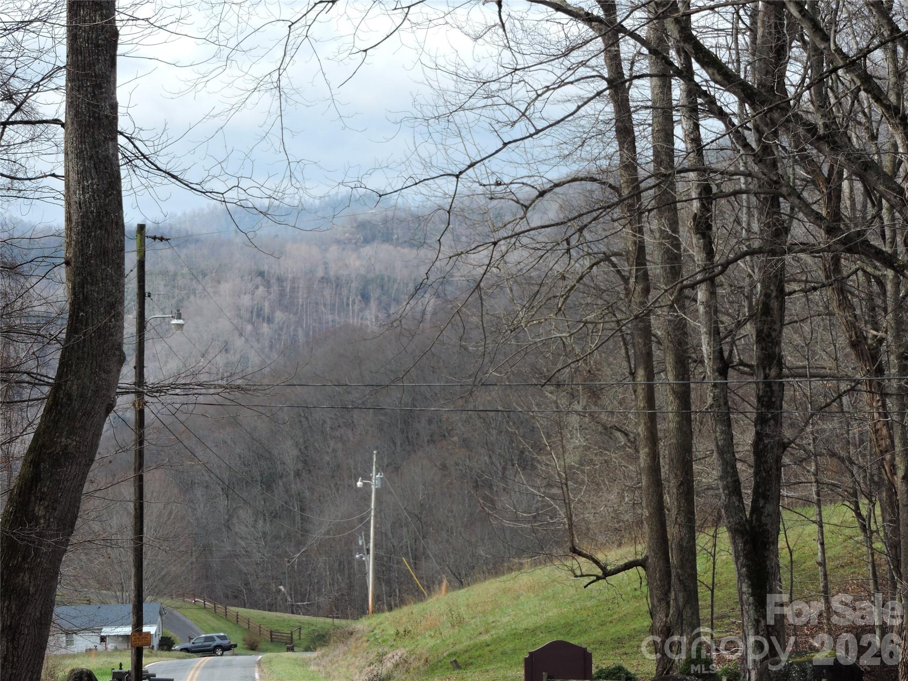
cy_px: 340
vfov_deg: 14.1
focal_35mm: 105
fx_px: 2754
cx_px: 454
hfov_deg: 18.7
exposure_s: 1/320
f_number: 4.2
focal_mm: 18.7
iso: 100
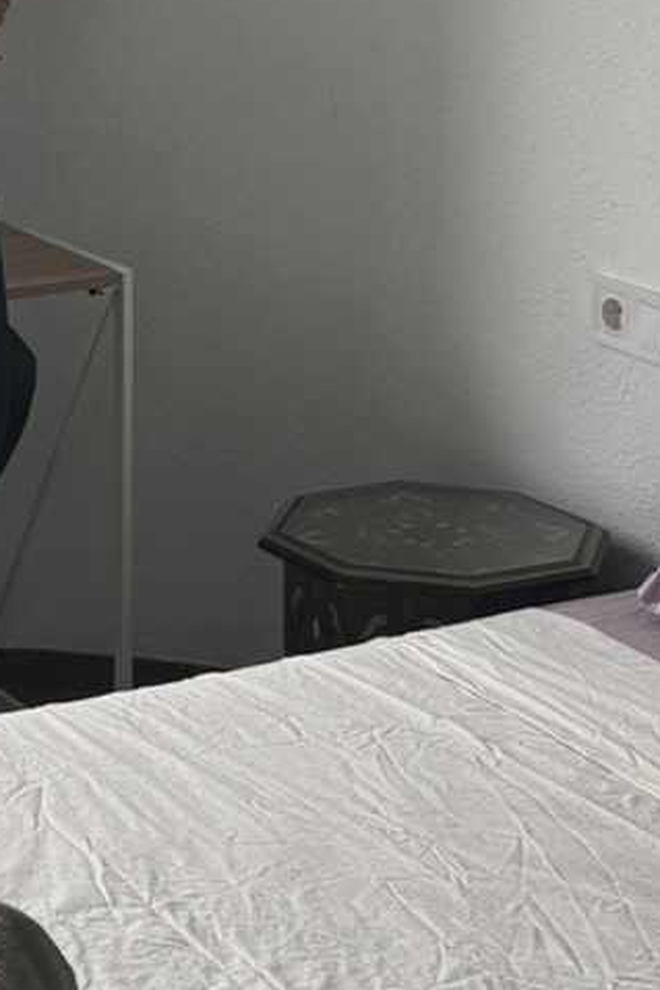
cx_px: -424
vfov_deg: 18.8
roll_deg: +0.9
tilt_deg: -8.9
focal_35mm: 107
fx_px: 2940
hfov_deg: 12.0
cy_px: 135
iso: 80
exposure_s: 1/169
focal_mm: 6.76
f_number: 1.78
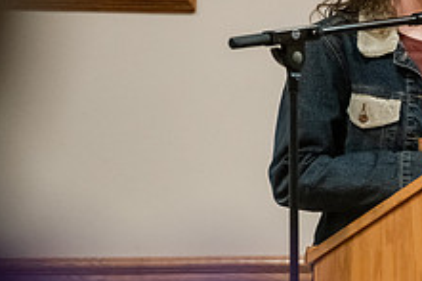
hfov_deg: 3.9
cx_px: 437
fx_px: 6149
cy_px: 102
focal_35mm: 525
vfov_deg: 2.6
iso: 4000
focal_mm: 200
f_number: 3.2
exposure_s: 1/200
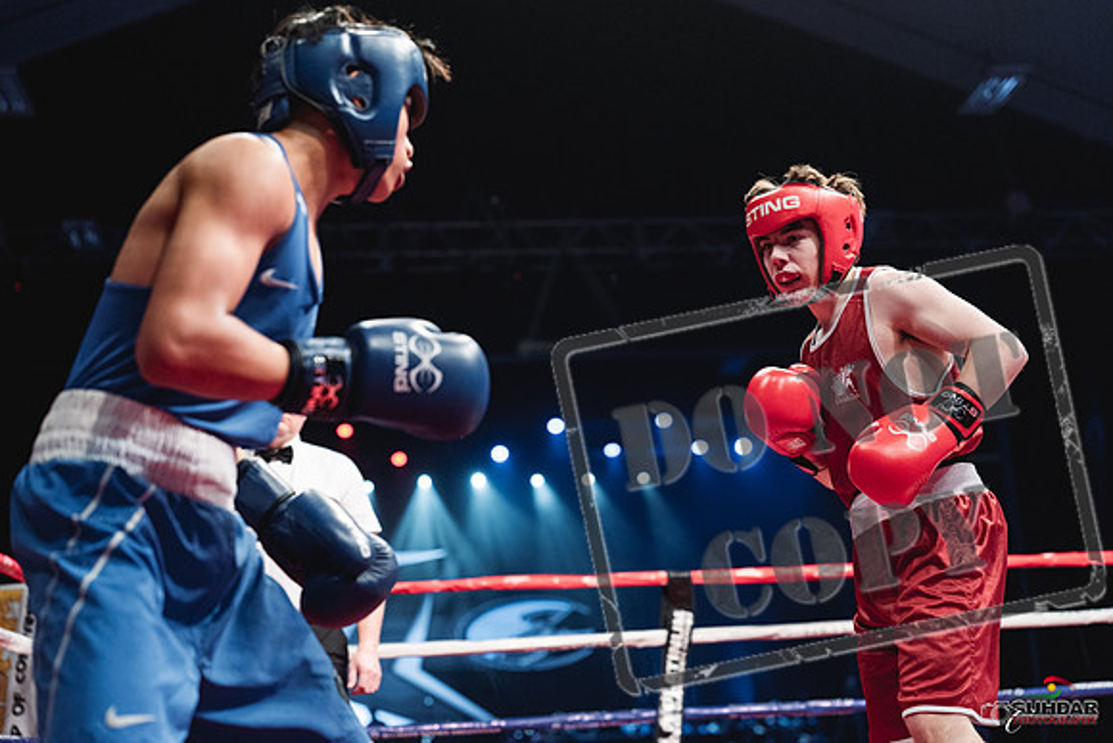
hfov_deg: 39.6
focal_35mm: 50
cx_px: 556
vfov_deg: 27.0
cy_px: 372
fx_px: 1546
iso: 3200
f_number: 2.5
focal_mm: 50
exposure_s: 1/1000
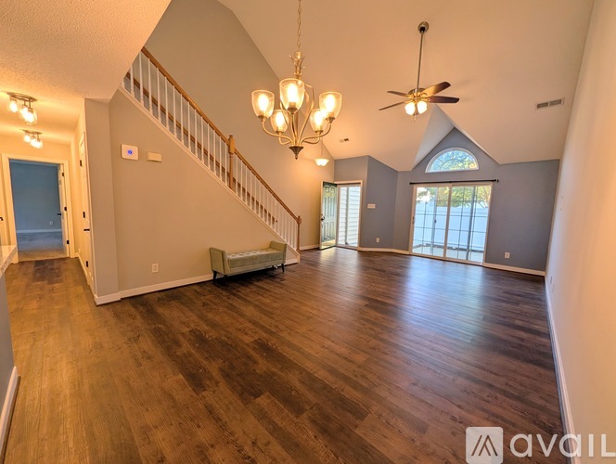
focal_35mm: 12
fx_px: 214
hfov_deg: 110.5
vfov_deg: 94.6
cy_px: 232
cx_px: 308
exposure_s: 1/120
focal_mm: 2.02
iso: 66
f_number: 1.7
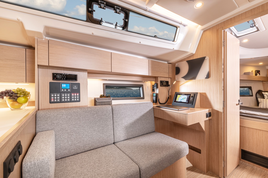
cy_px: 89
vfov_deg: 77.3
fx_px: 112
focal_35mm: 15
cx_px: 134
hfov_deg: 100.4
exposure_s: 1/4
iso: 160
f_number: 11
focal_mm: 15
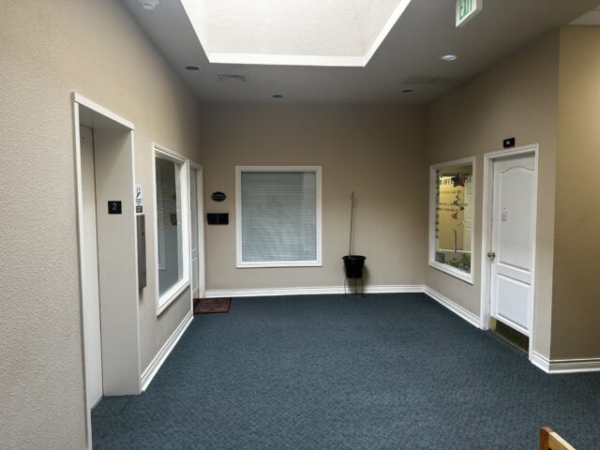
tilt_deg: -4.0
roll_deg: +0.1
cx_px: 300
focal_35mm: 24
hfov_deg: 71.6
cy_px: 225
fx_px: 416
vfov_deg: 56.8
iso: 100
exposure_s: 1/120
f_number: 1.78
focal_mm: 6.86
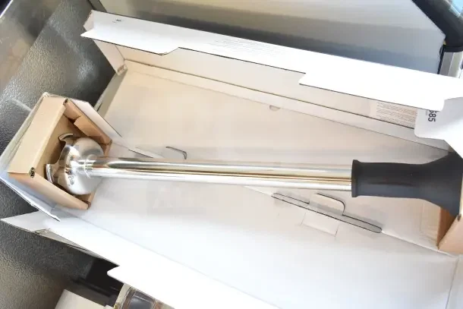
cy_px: 154
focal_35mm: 33
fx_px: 424
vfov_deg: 40.0
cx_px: 232
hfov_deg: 57.2
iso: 900
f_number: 3.8
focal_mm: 22
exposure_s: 1/30
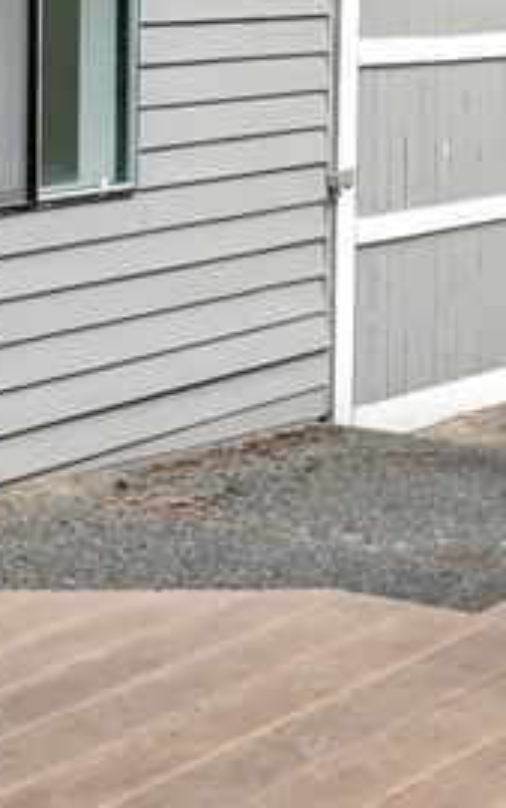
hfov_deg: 10.1
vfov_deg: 16.4
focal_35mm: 123
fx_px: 2711
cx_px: -383
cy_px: -96
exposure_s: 1/30
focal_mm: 20
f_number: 11
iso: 200
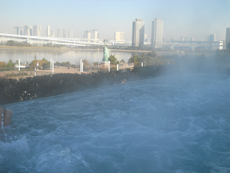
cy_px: 86
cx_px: 115
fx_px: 272
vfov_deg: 35.1
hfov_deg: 45.8
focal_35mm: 41
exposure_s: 1/200
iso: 80
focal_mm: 6.72
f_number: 5.5
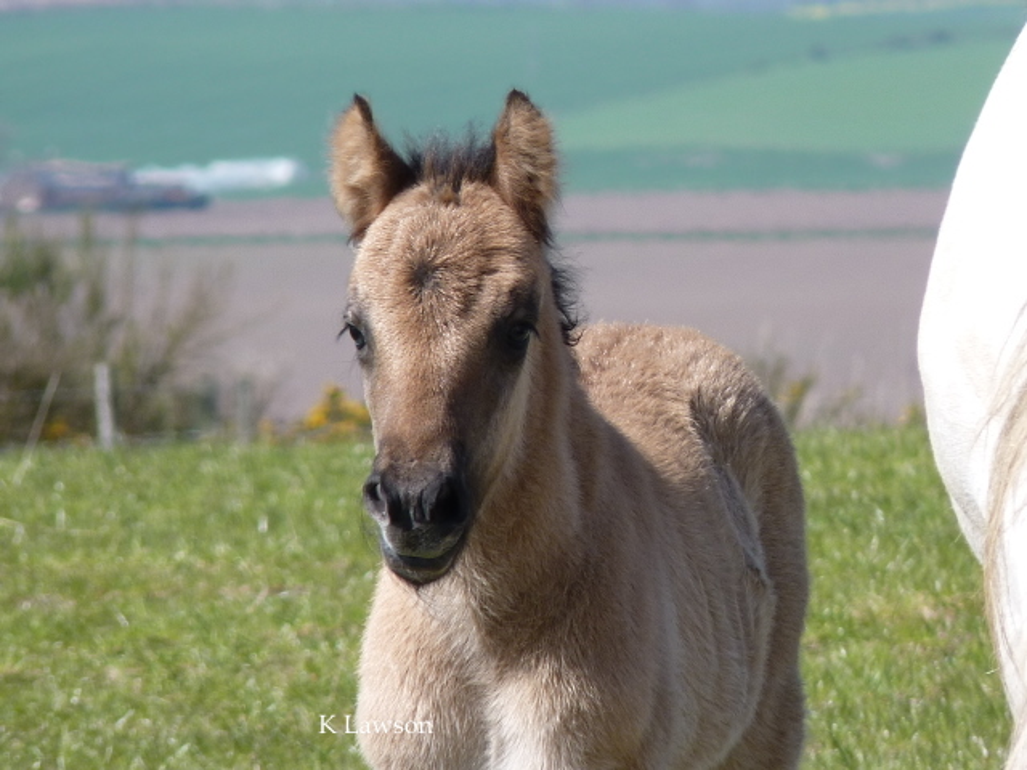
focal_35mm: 759
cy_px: 385
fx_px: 22518
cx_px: 514
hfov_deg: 2.6
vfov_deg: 2.0
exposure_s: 1/250
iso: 80
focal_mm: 86.4
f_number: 5.6
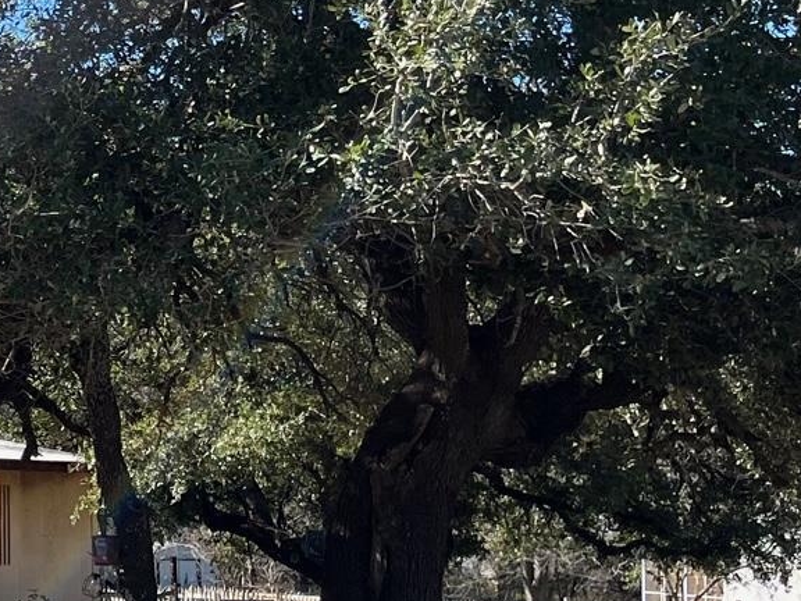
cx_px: -598
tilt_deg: +6.5
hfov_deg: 17.7
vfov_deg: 16.2
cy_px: 177
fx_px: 2106
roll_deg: -0.8
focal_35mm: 91
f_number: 1.6
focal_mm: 5.1
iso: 50
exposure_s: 1/1672
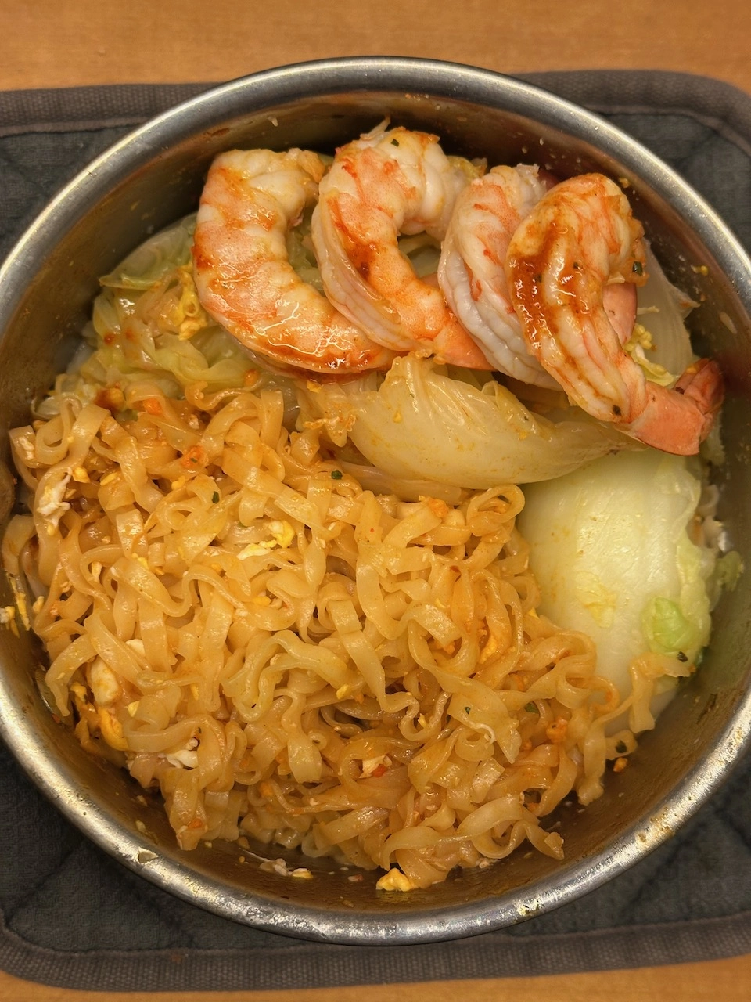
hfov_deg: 30.3
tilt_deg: -89.0
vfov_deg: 39.7
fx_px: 1388
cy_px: 501
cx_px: 376
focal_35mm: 48
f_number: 1.8
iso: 125
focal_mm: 6.9
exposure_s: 1/60
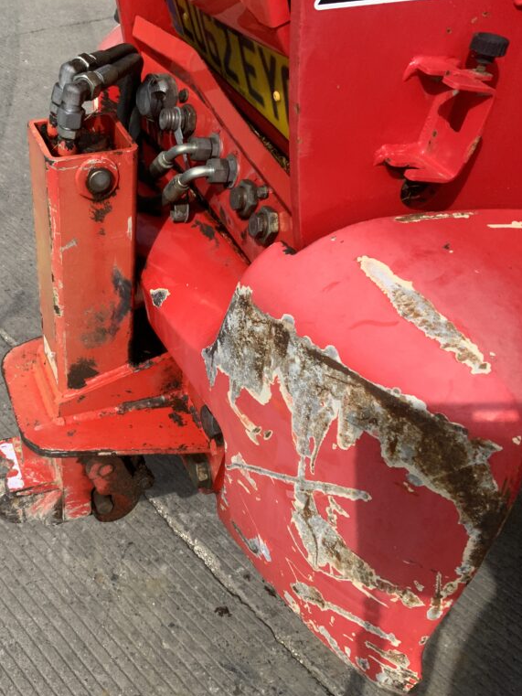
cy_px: 348
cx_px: 146
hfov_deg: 36.2
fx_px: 784
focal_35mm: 39
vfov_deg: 47.9
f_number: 1.8
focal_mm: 3
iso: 16
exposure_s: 1/1786
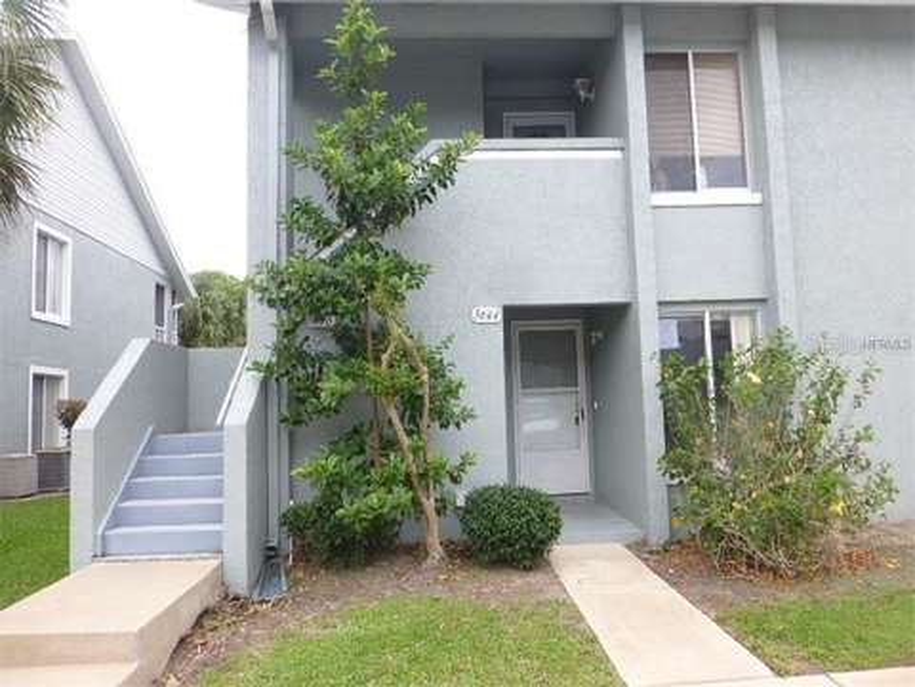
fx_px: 661
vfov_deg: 54.9
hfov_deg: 69.4
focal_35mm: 25
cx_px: 458
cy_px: 344
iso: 100
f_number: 3.3
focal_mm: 4.3
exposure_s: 1/200
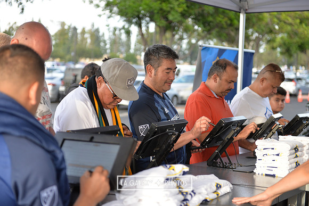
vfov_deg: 19.5
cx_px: 154
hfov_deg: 28.8
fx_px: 601
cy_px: 103
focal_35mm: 70
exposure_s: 1/640
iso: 500
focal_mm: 70
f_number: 2.8
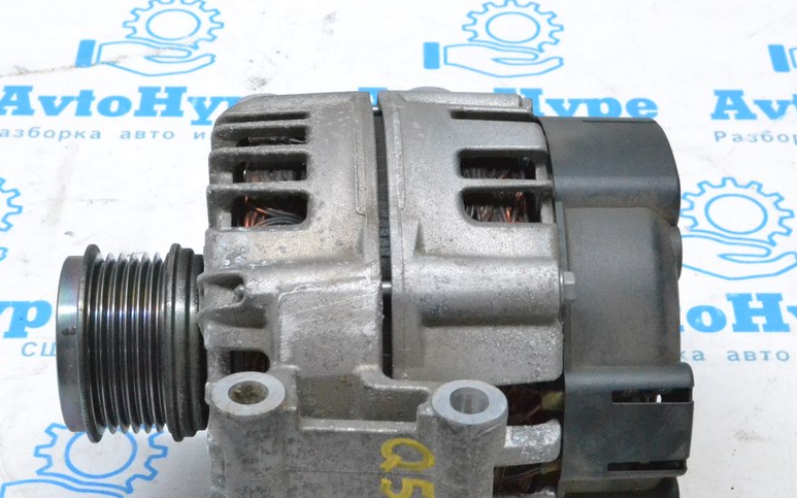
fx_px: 1672
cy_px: 345
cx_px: 369
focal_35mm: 77
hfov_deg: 26.8
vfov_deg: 16.9
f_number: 13
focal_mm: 38
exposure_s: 1/100
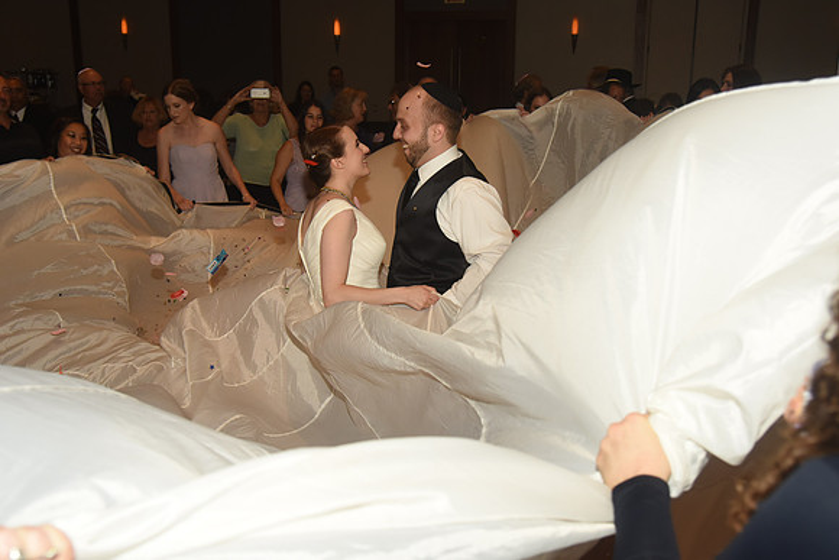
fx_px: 932
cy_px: 280
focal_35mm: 40
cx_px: 420
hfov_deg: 48.4
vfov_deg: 33.4
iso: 1600
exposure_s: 1/160
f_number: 5.6
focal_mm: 40
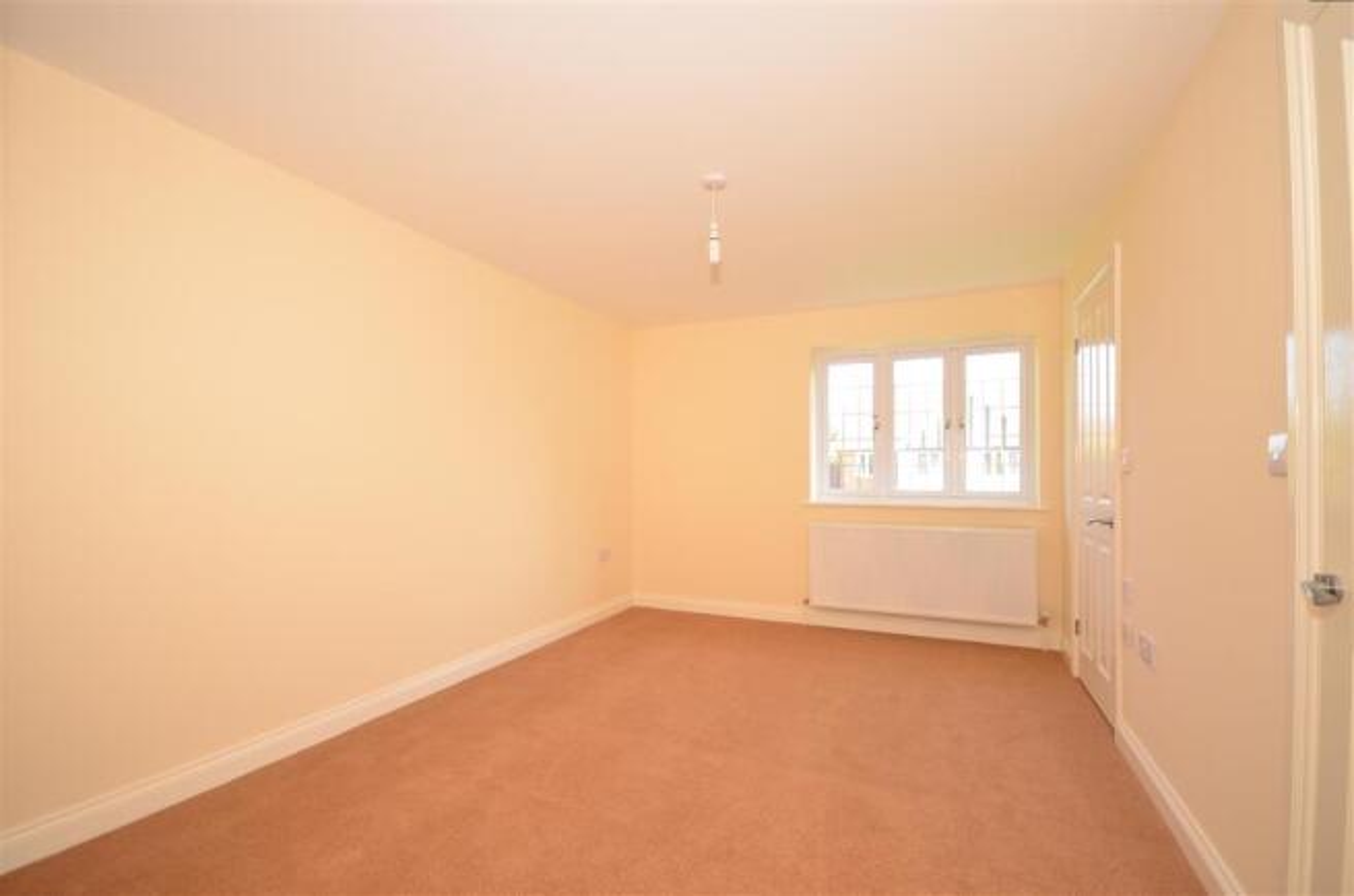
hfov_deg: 100.5
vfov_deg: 77.0
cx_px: 677
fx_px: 563
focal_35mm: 15
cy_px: 448
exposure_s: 1/40
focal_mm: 10
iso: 200
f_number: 4
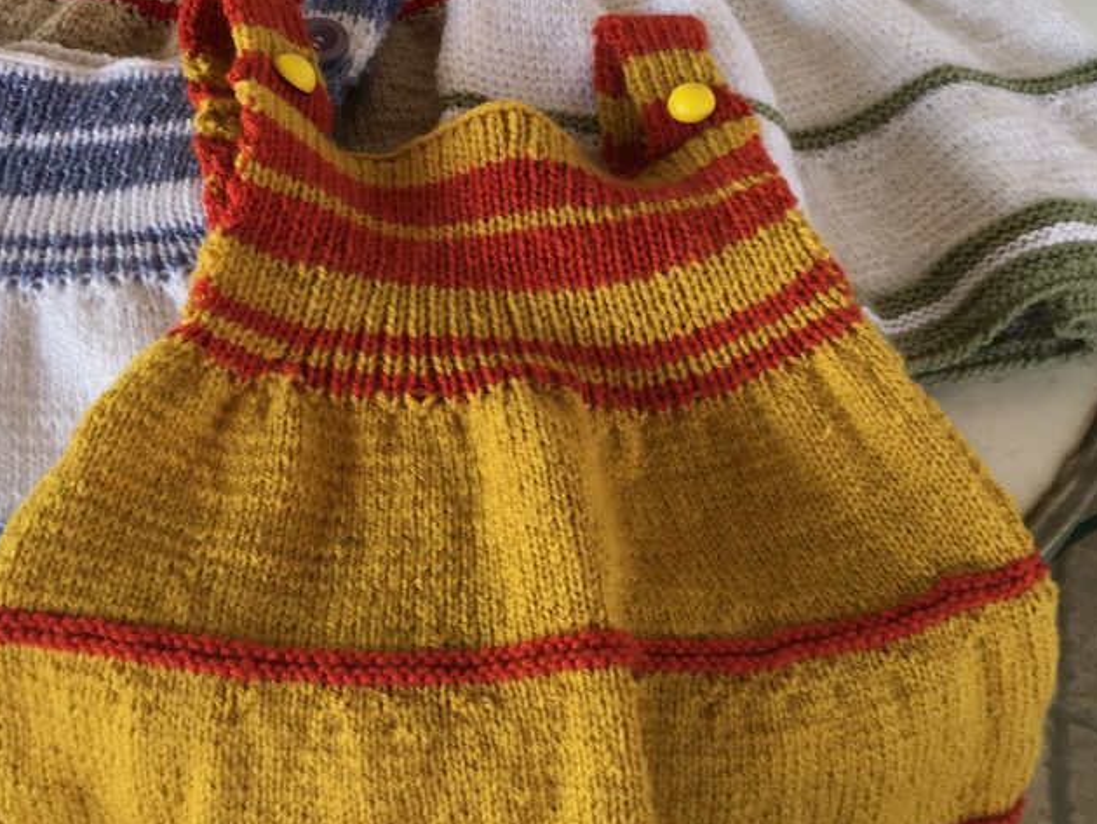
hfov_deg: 41.2
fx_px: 1458
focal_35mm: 46
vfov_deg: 31.5
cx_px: 501
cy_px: 340
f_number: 2.2
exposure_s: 1/100
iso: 40
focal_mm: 4.15
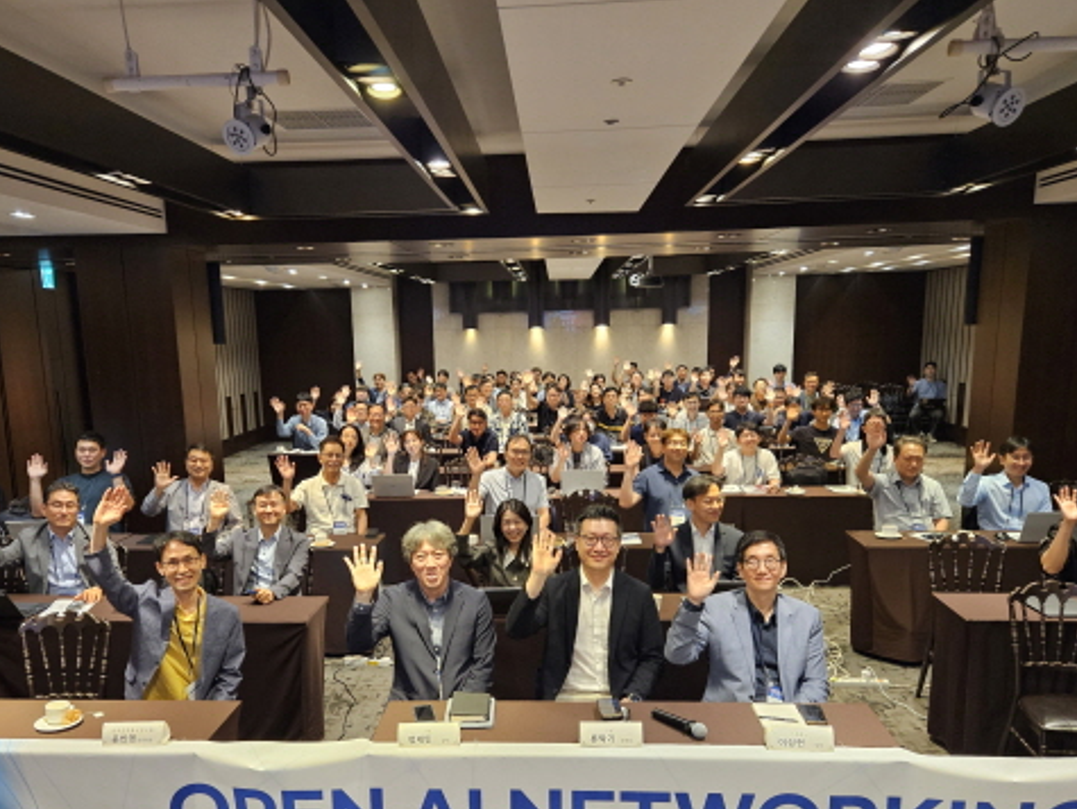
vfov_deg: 46.5
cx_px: 515
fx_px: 934
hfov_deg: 59.9
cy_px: 497
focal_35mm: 30
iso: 500
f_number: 1.8
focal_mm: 5.4
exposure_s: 1/120
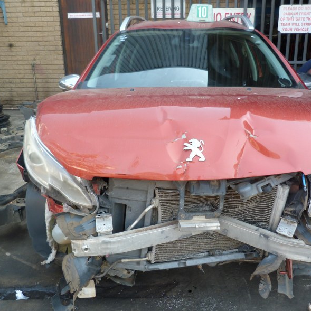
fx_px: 305
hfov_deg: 53.9
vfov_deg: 54.0
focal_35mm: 30
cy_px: 158
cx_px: 173
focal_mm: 4.5
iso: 80
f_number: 2.8
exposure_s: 1/60
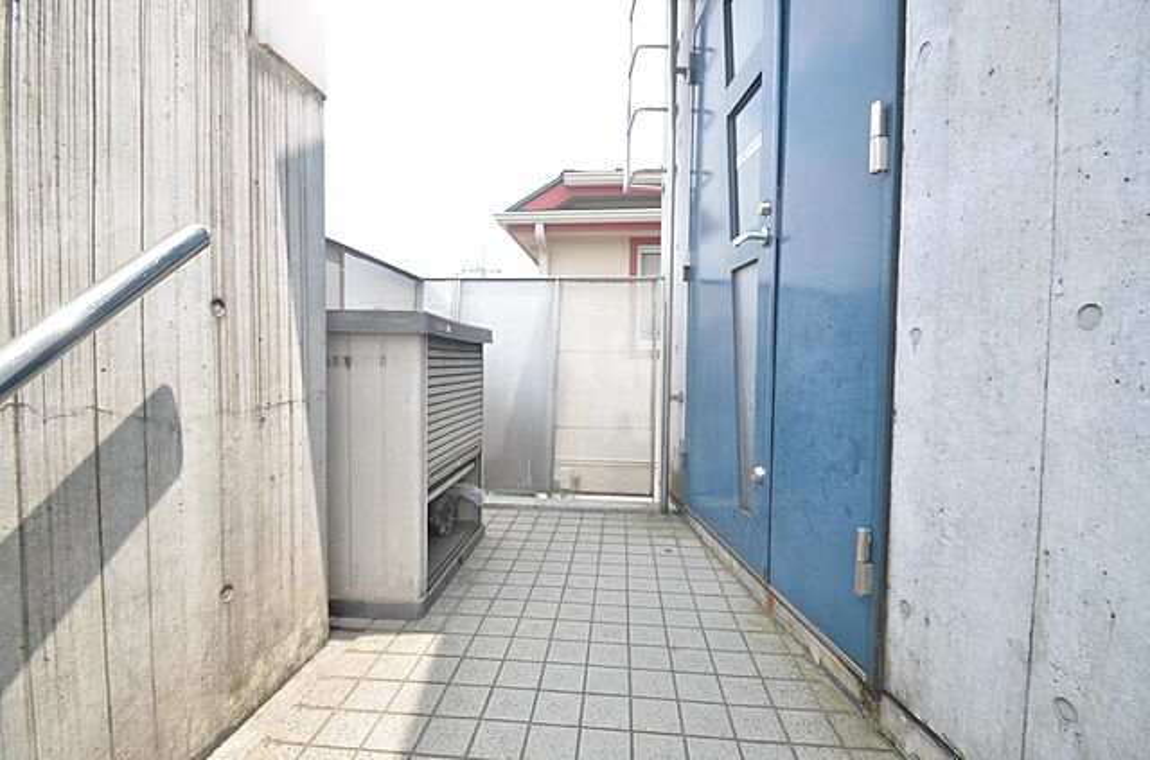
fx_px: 478
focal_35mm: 15
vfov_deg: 77.0
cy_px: 380
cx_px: 575
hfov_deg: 100.5
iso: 100
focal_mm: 10
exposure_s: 1/125
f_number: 5.6
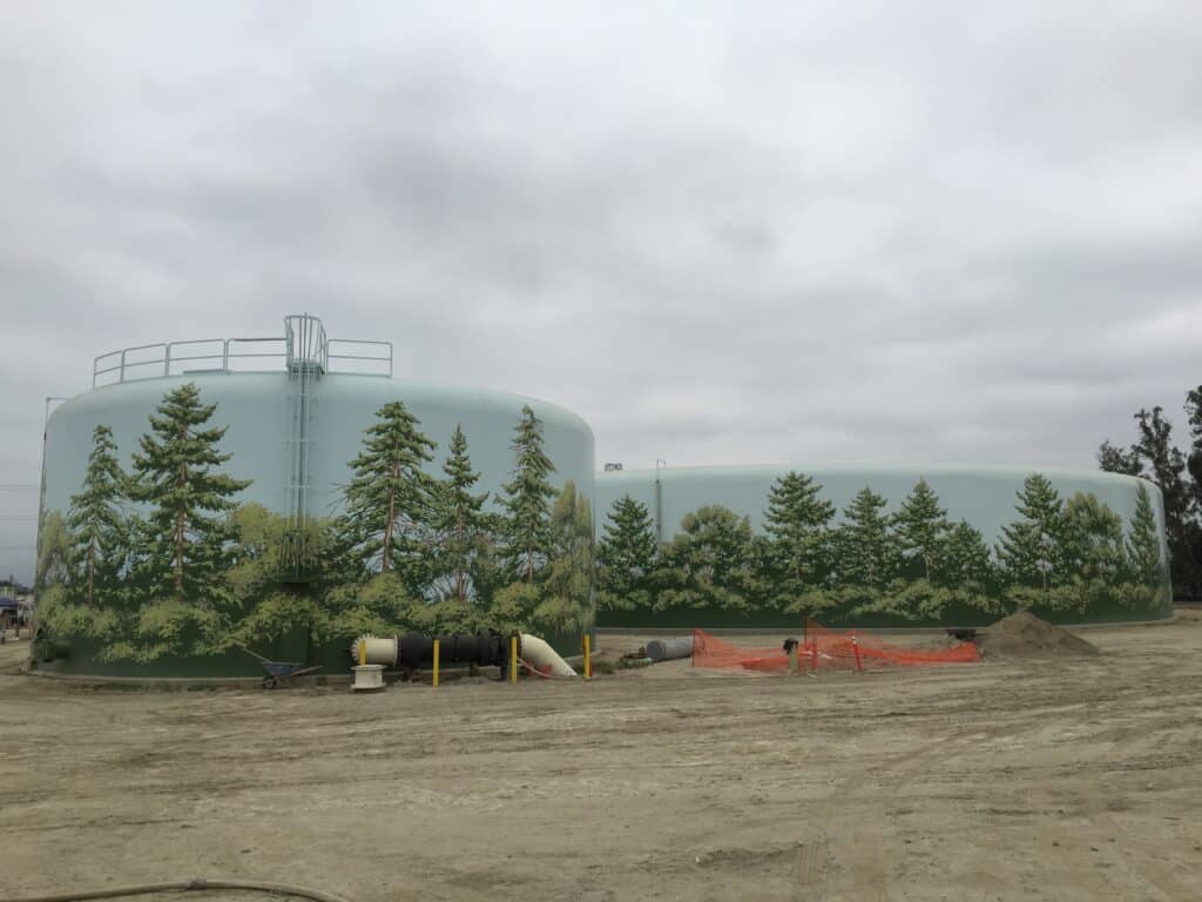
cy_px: 451
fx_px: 1007
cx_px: 601
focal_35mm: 29
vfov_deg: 48.2
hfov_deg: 61.7
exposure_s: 1/1721
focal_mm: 4.15
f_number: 2.2
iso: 32
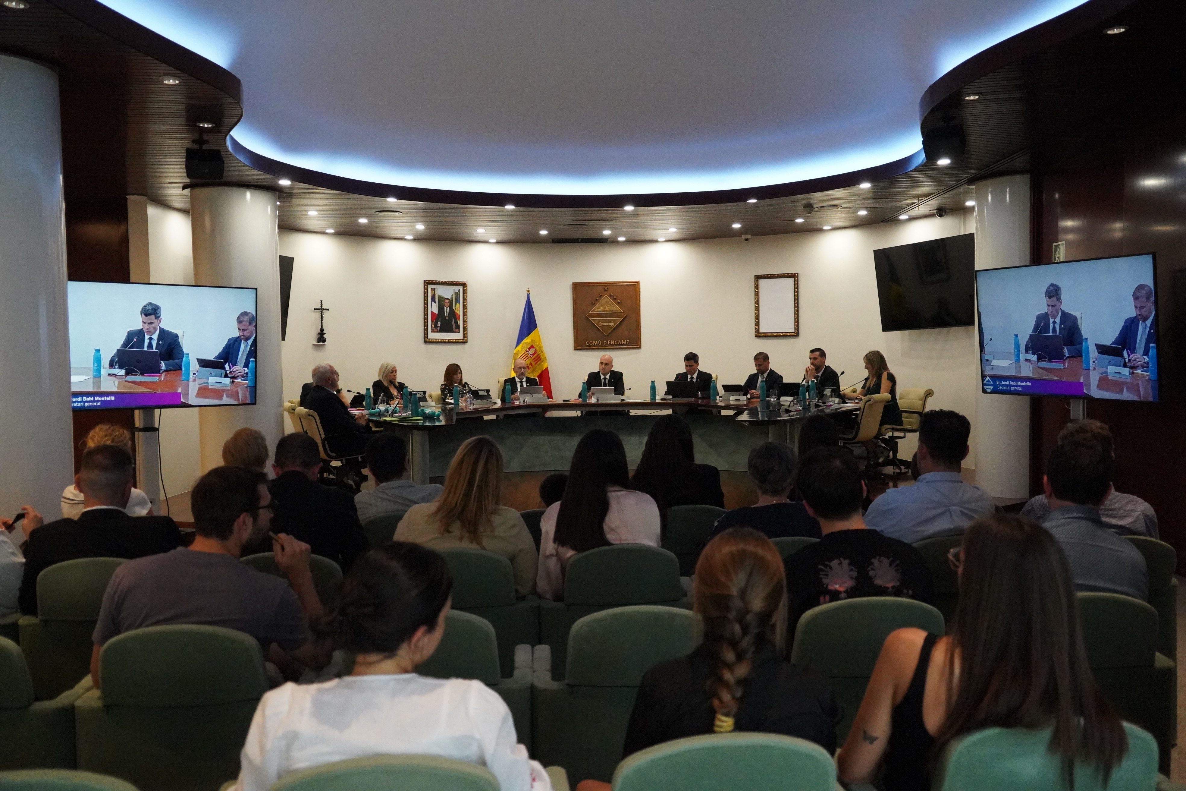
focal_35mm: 31
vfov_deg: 42.3
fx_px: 1021
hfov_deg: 60.3
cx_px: 593
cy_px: 396
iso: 12800
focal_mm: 31
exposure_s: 1/1600
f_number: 4
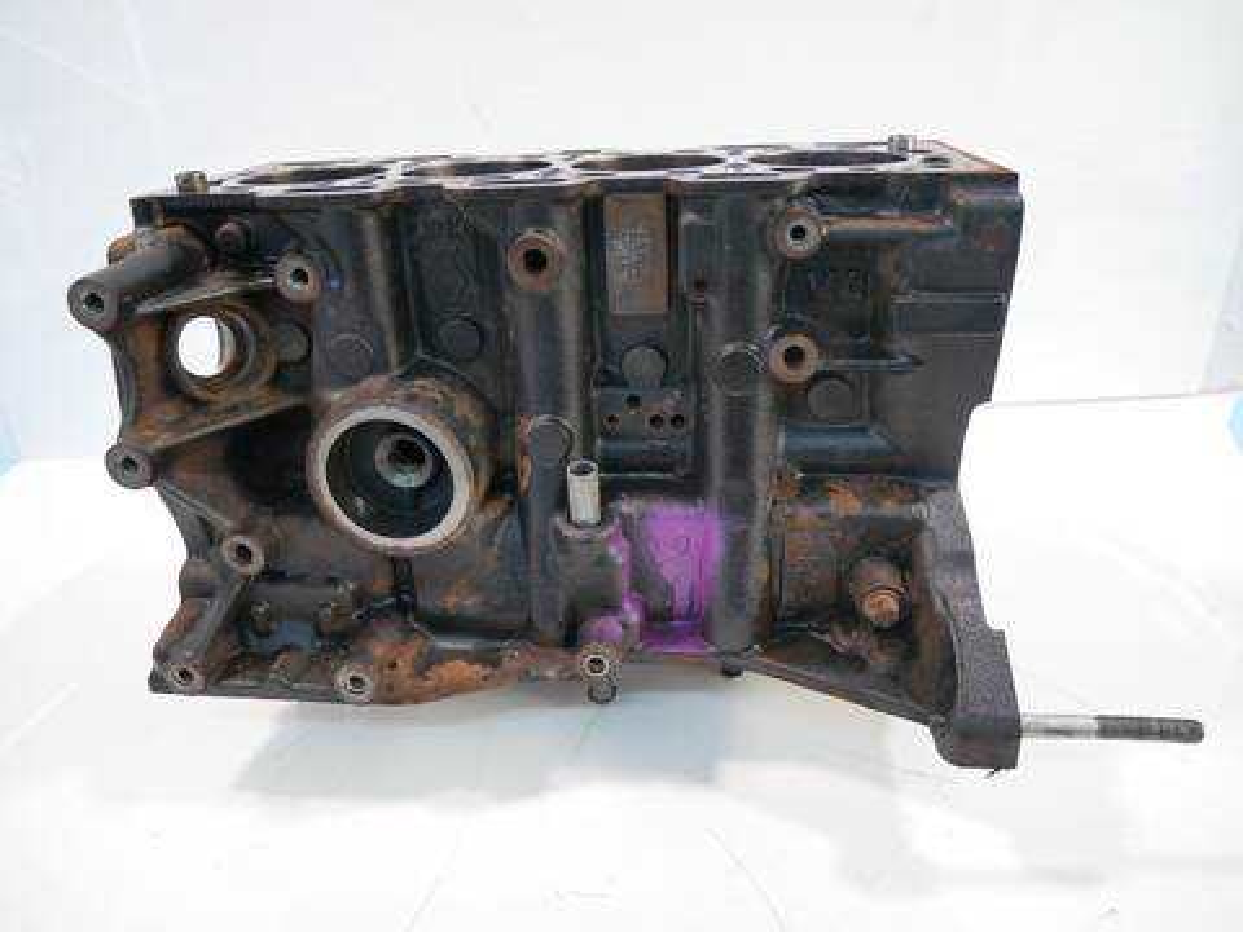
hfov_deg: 71.6
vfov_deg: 56.8
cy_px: 466
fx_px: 862
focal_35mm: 24
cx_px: 622
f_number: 3.5
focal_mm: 12
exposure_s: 1/60
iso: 1000
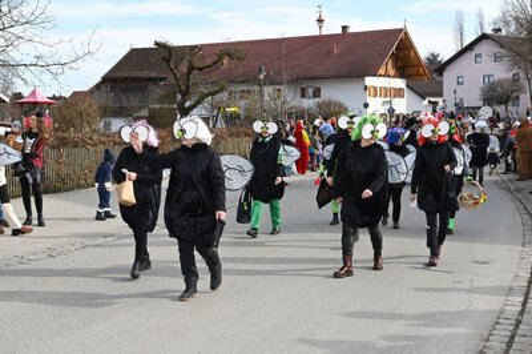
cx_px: 266
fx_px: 783
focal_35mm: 53
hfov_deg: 37.5
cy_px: 177
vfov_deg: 25.5
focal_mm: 53
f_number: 20
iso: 1000
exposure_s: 1/200
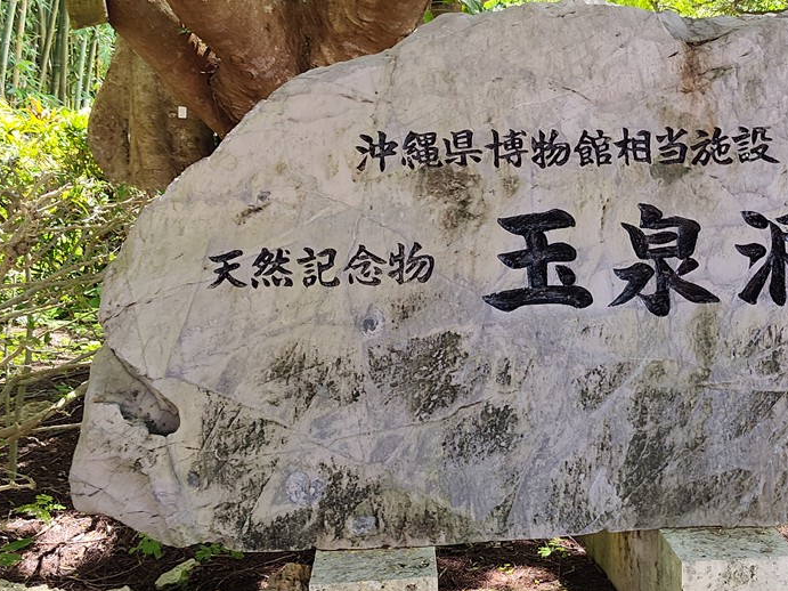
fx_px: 979
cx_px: 530
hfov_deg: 43.2
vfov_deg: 33.6
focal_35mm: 43
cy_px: 329
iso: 125
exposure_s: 1/100
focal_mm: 6.07
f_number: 1.7
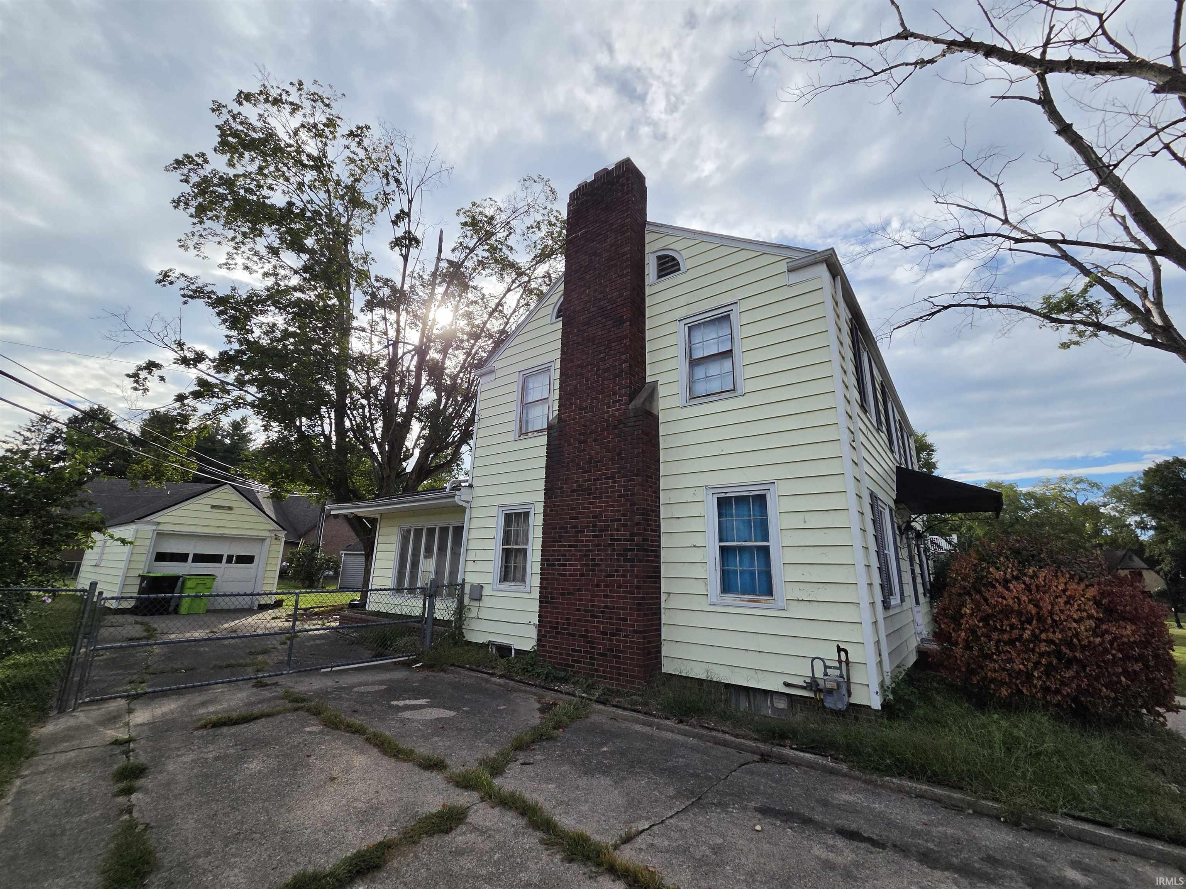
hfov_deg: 106.2
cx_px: 593
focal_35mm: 13
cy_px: 444
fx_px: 445
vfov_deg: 89.9
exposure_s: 1/4493
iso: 100
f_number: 2.2
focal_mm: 2.2
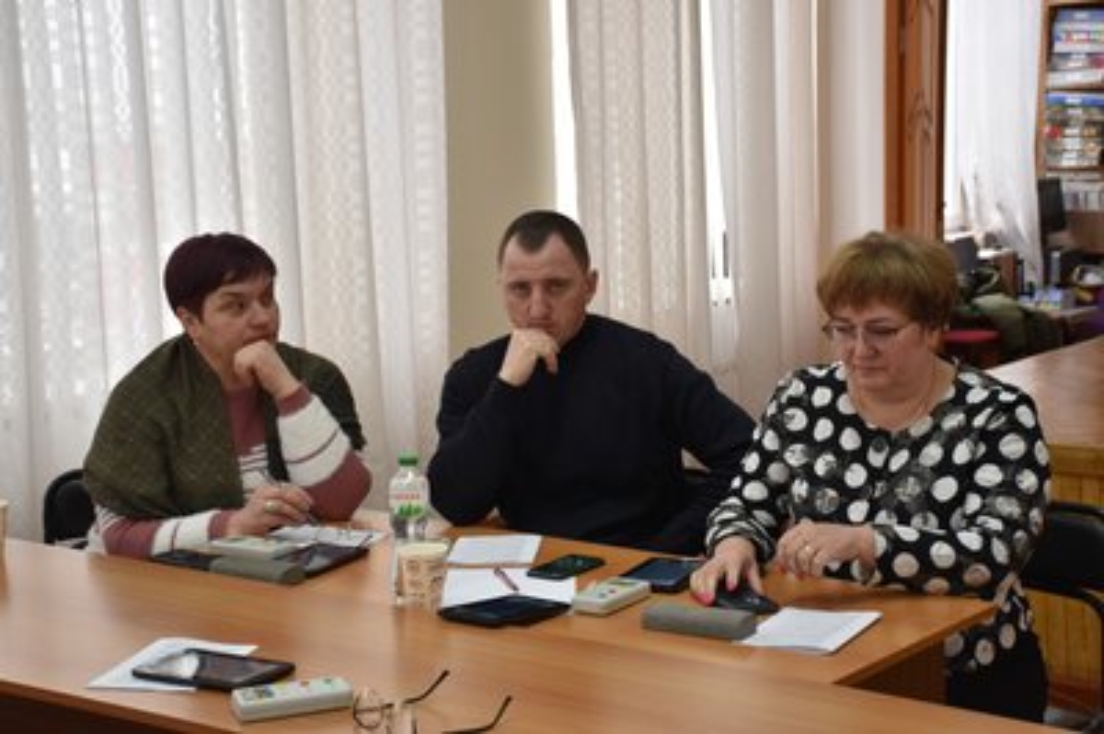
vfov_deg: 22.6
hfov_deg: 33.4
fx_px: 1838
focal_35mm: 60
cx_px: 552
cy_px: 367
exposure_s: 1/100
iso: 400
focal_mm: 40
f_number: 5
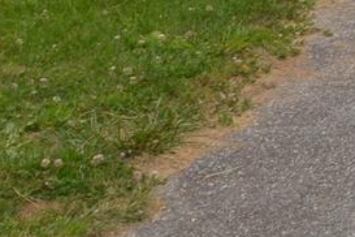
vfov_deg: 6.7
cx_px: 1282
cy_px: -548
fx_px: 1775
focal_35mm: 180
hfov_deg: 8.3
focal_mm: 16
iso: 100
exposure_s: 1/200
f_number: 8
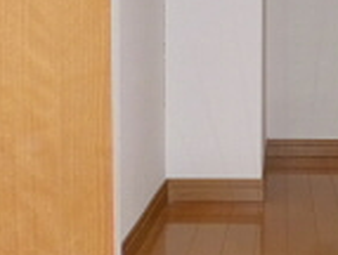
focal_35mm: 72
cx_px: 312
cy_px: 46
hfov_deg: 26.0
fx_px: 705
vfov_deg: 20.3
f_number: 2.5
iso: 400
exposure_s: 1/60
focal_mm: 4.3
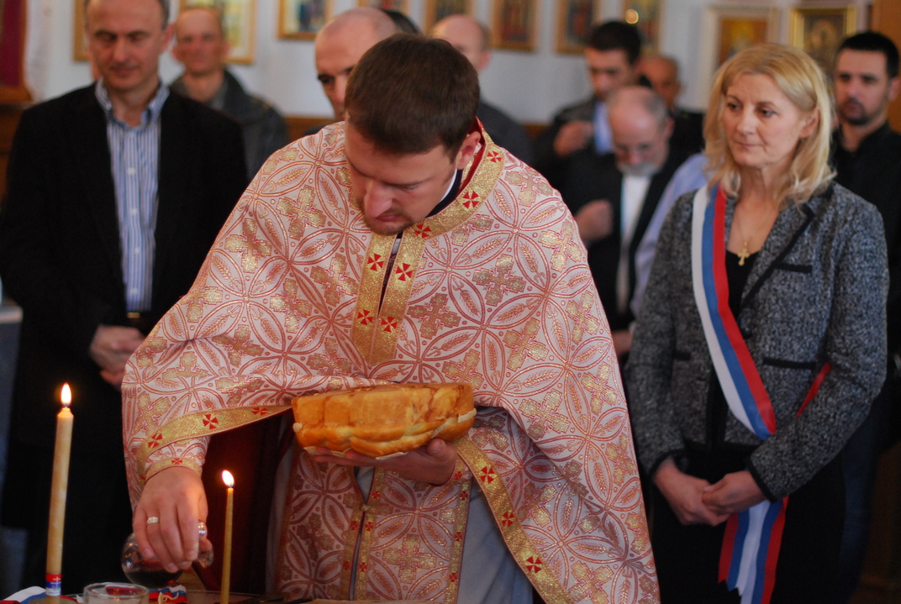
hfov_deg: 26.9
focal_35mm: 75
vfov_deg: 18.3
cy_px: 302
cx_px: 450
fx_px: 1880
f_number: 1.4
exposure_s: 1/200
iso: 800
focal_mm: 50
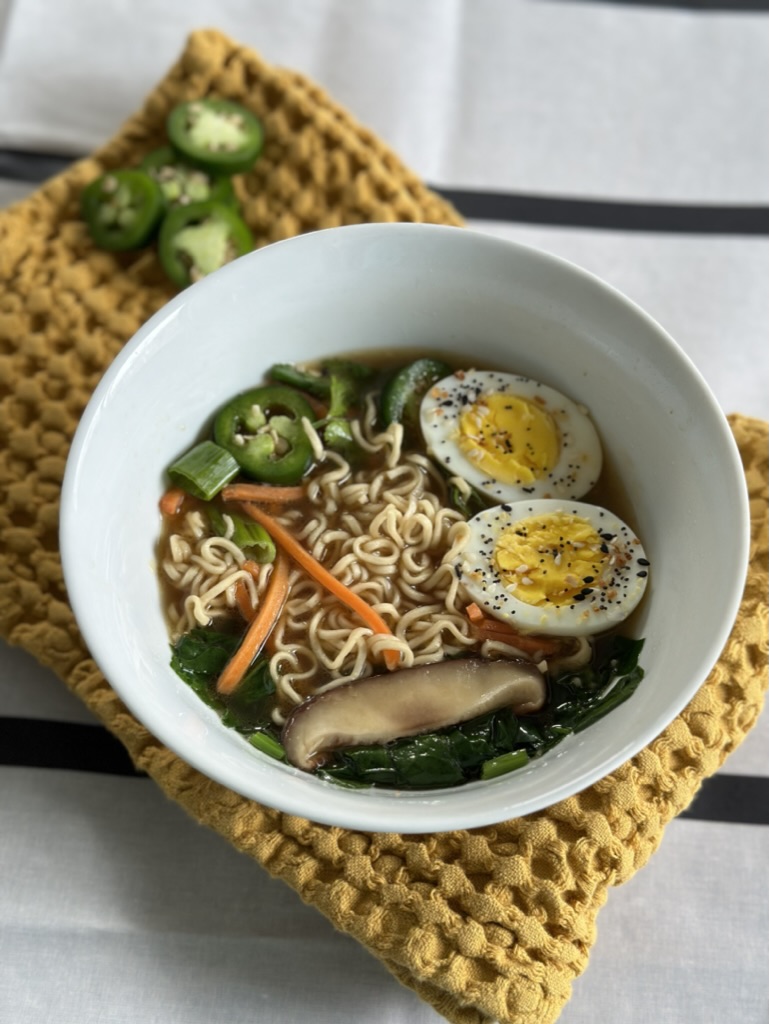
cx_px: 384
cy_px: 512
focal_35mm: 48
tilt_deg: -64.3
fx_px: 1421
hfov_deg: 30.3
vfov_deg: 39.6
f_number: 1.78
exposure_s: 1/120
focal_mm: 6.86
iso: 125
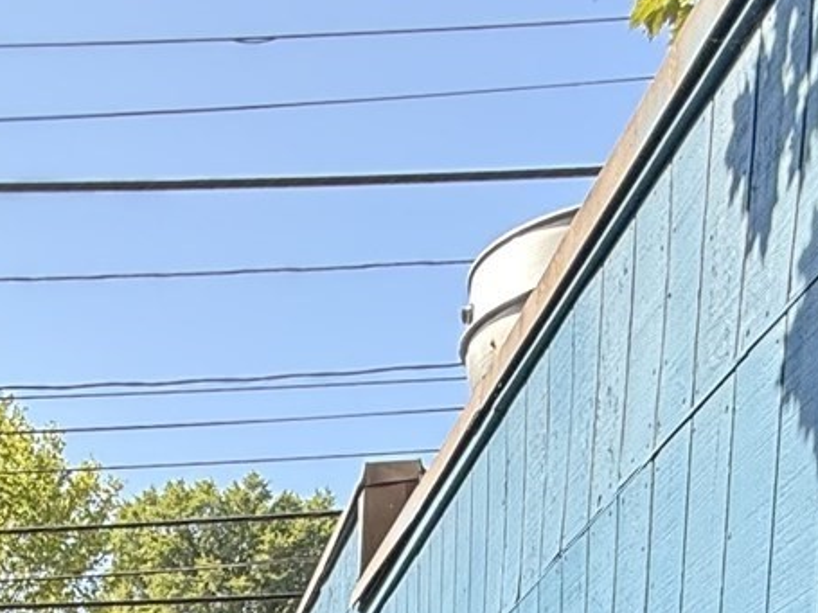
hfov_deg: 28.9
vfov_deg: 16.7
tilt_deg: -8.4
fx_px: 1488
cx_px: 9
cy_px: 1266
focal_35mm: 63
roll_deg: +1.4
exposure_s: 1/197
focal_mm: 2.22
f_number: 2.2
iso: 50
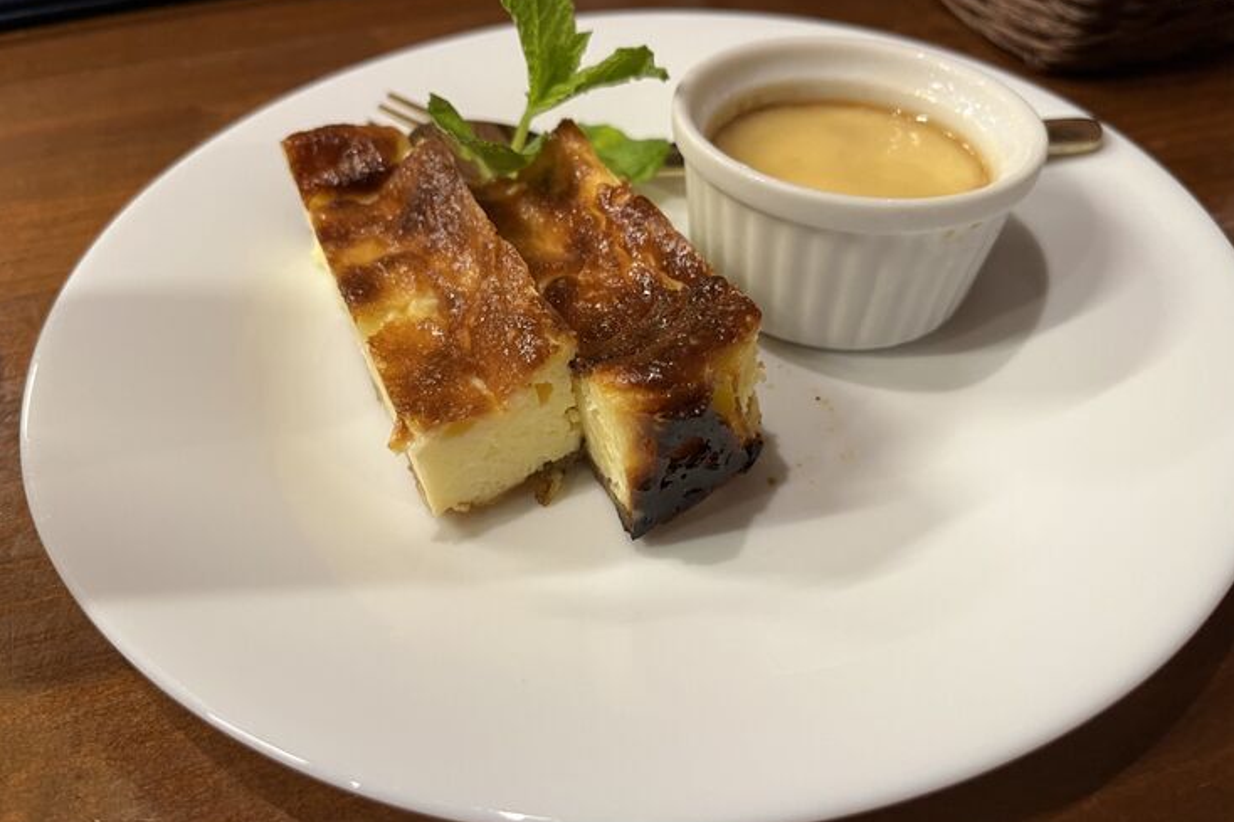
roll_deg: +0.1
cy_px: 405
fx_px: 960
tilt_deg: -43.0
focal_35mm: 28
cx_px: 625
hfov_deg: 65.5
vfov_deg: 46.4
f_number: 1.6
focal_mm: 5.1
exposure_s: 1/50
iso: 125
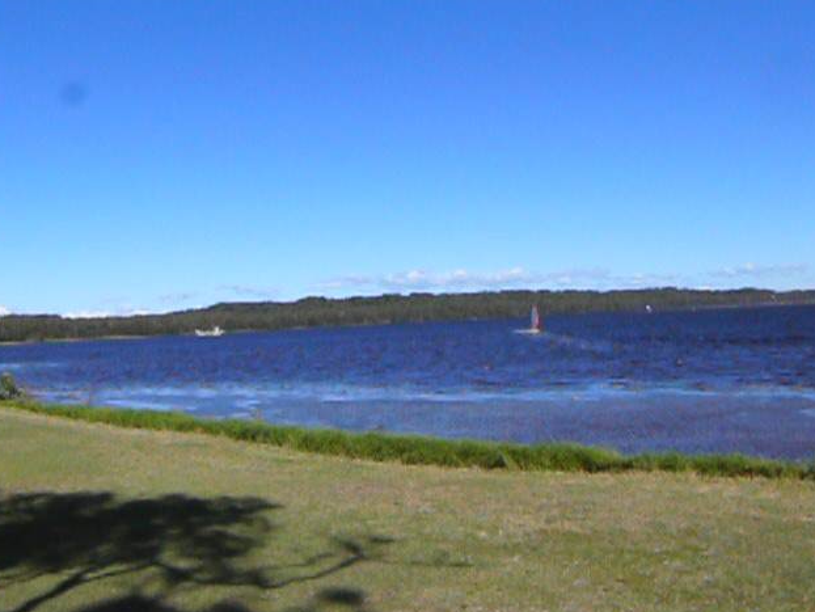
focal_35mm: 36
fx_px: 848
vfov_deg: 39.7
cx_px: 404
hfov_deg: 51.3
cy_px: 304
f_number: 4.5
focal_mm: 7.4
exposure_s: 1/125
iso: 80
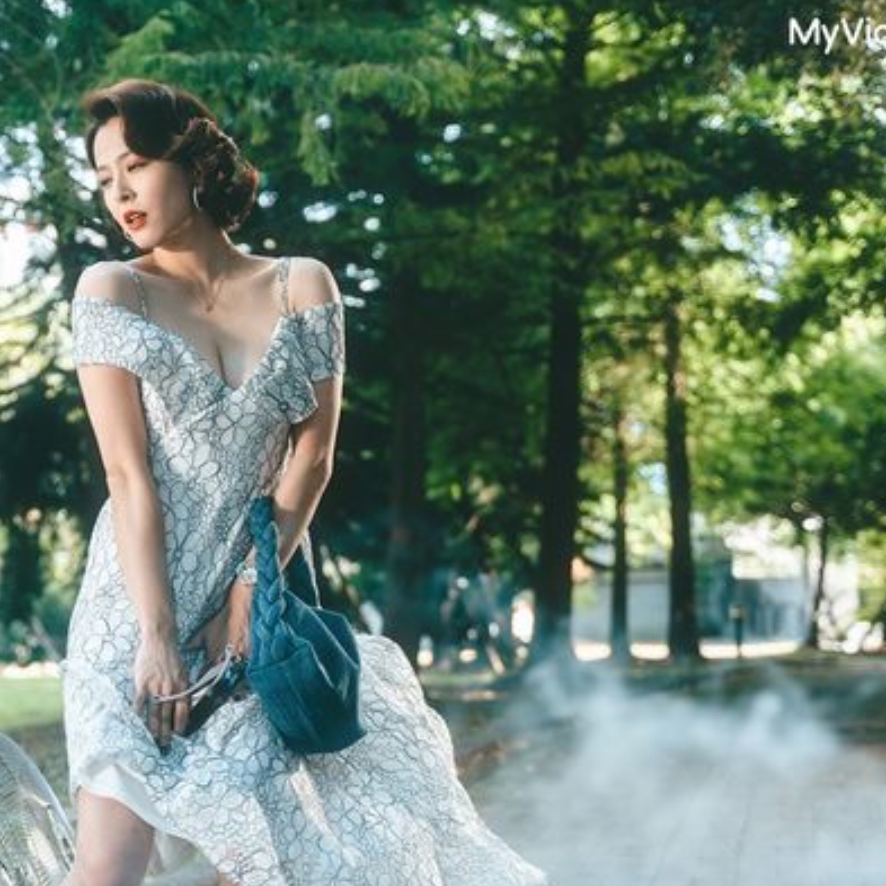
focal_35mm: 61
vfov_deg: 28.2
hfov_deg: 27.9
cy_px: 442
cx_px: 280
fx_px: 1766
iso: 400
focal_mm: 47
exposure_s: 1/400
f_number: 2.8
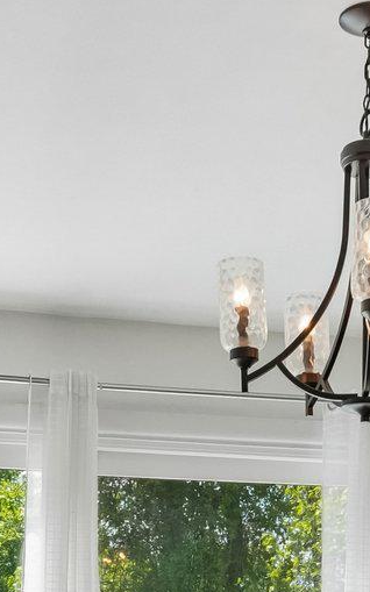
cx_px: 285
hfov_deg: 15.8
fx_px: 1323
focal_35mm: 82
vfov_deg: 22.6
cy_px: 767
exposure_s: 1/1600
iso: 3200
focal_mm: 20
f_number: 5
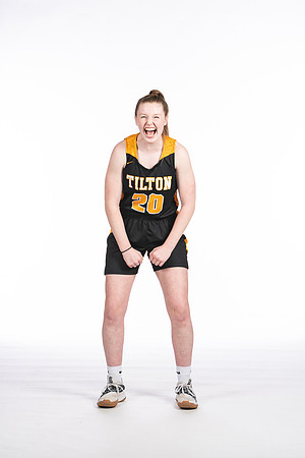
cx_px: 152
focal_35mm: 105
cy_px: 229
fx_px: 1334
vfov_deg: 19.5
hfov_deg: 13.0
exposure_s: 1/100
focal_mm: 70
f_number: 5
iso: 100
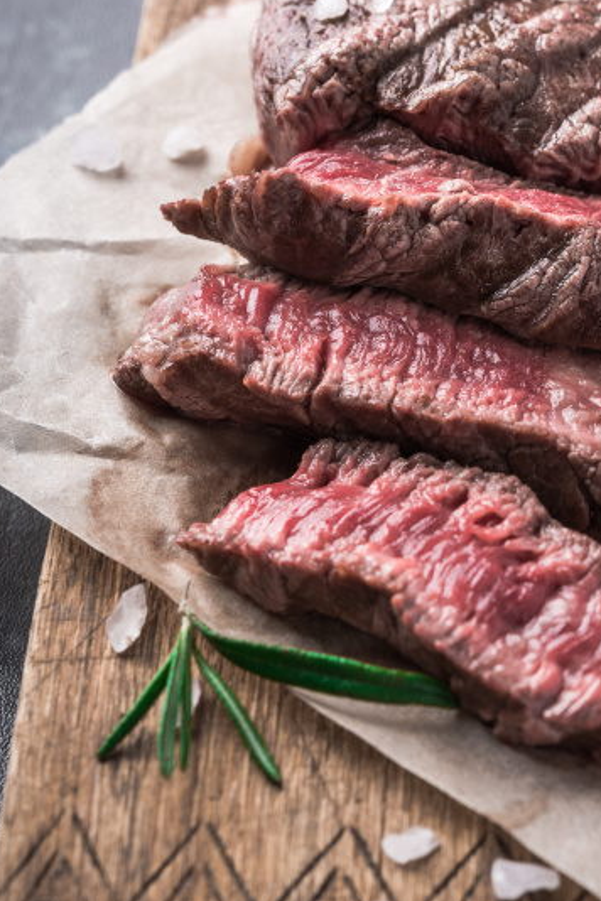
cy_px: 370
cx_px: 568
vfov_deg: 17.8
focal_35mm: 115
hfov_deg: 11.8
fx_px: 2880
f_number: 8
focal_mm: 60
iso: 100
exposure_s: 1/200
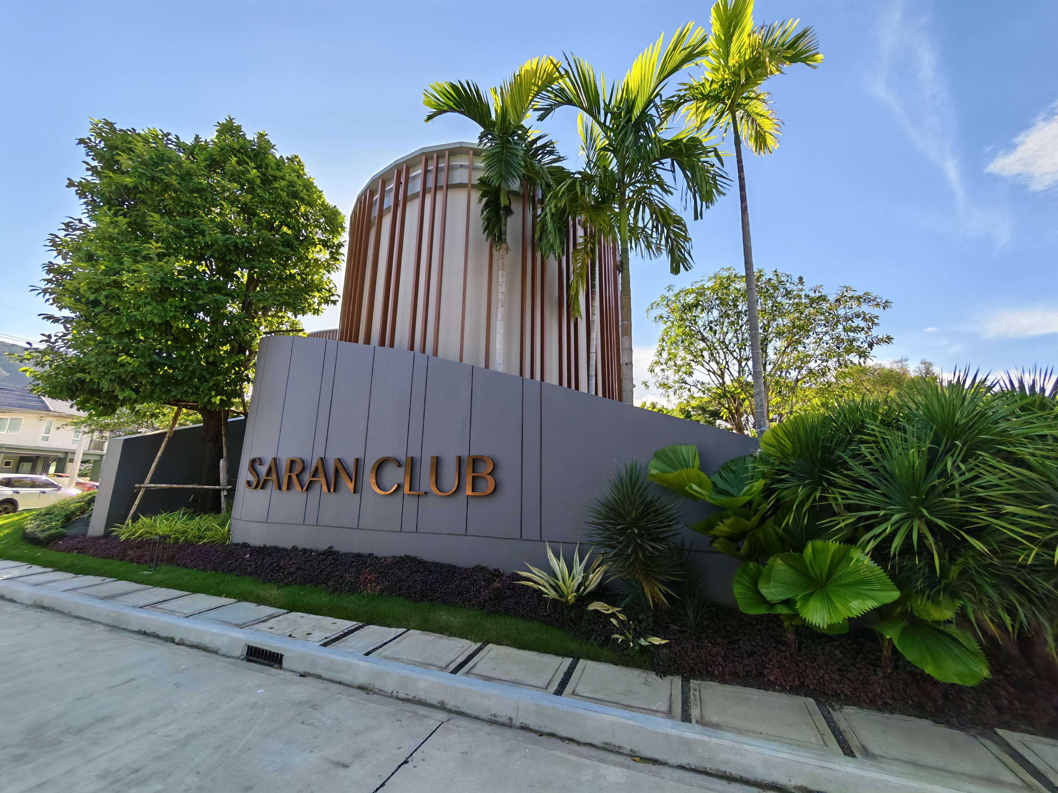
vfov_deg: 94.5
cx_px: 529
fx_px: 367
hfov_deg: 110.5
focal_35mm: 12
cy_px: 396
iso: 50
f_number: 2
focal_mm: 1.82
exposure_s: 1/700
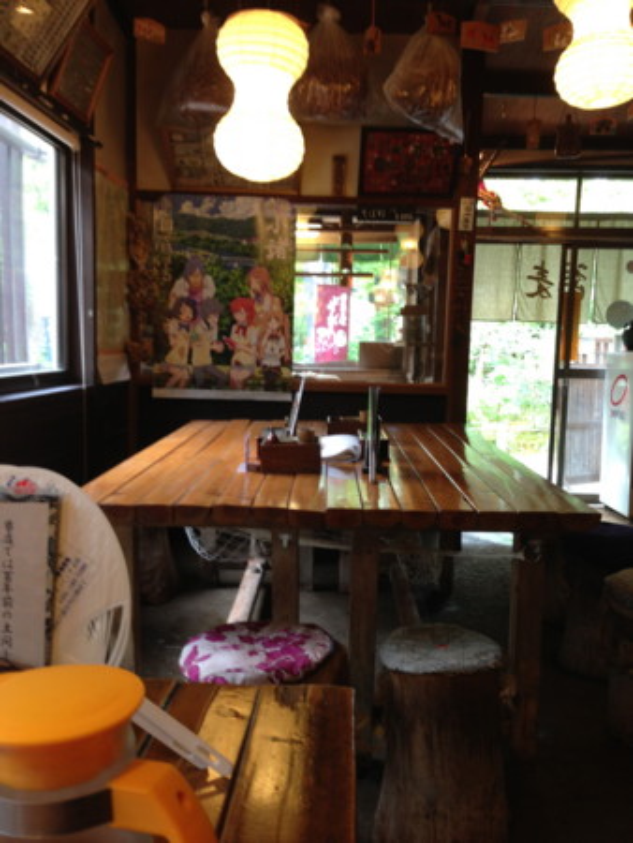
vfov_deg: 55.3
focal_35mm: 33
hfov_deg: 43.0
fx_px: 804
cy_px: 422
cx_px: 316
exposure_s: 1/20
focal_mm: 4.13
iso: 80
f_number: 2.4
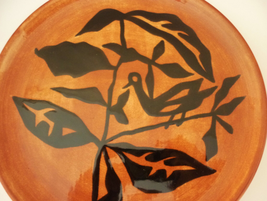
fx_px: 255
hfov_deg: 55.4
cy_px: 100
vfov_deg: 42.9
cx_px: 134
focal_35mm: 33
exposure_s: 1/8
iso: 400
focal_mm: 5.5
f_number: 2.8
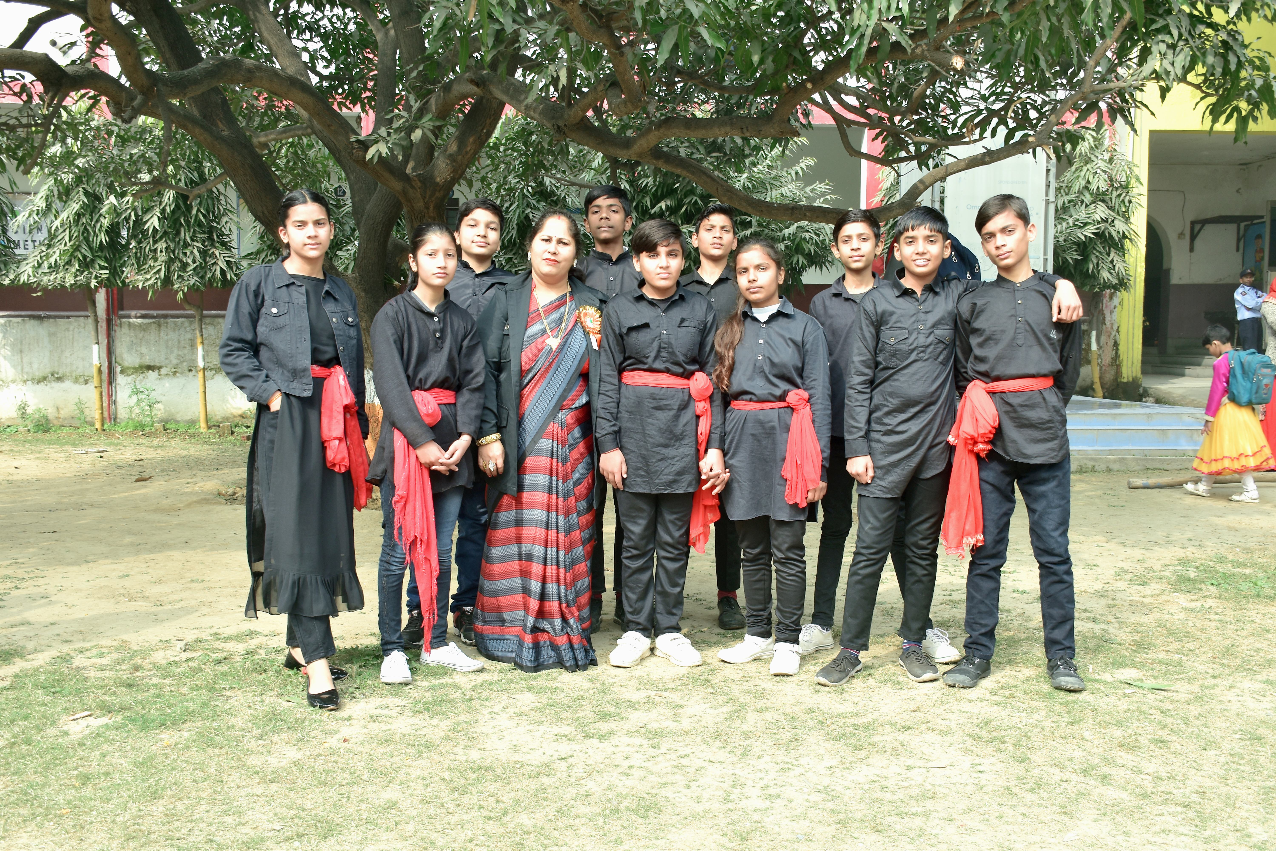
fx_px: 1276
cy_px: 426
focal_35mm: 36
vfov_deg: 36.9
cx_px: 638
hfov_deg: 53.1
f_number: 5.6
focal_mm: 24
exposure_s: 1/125
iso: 125
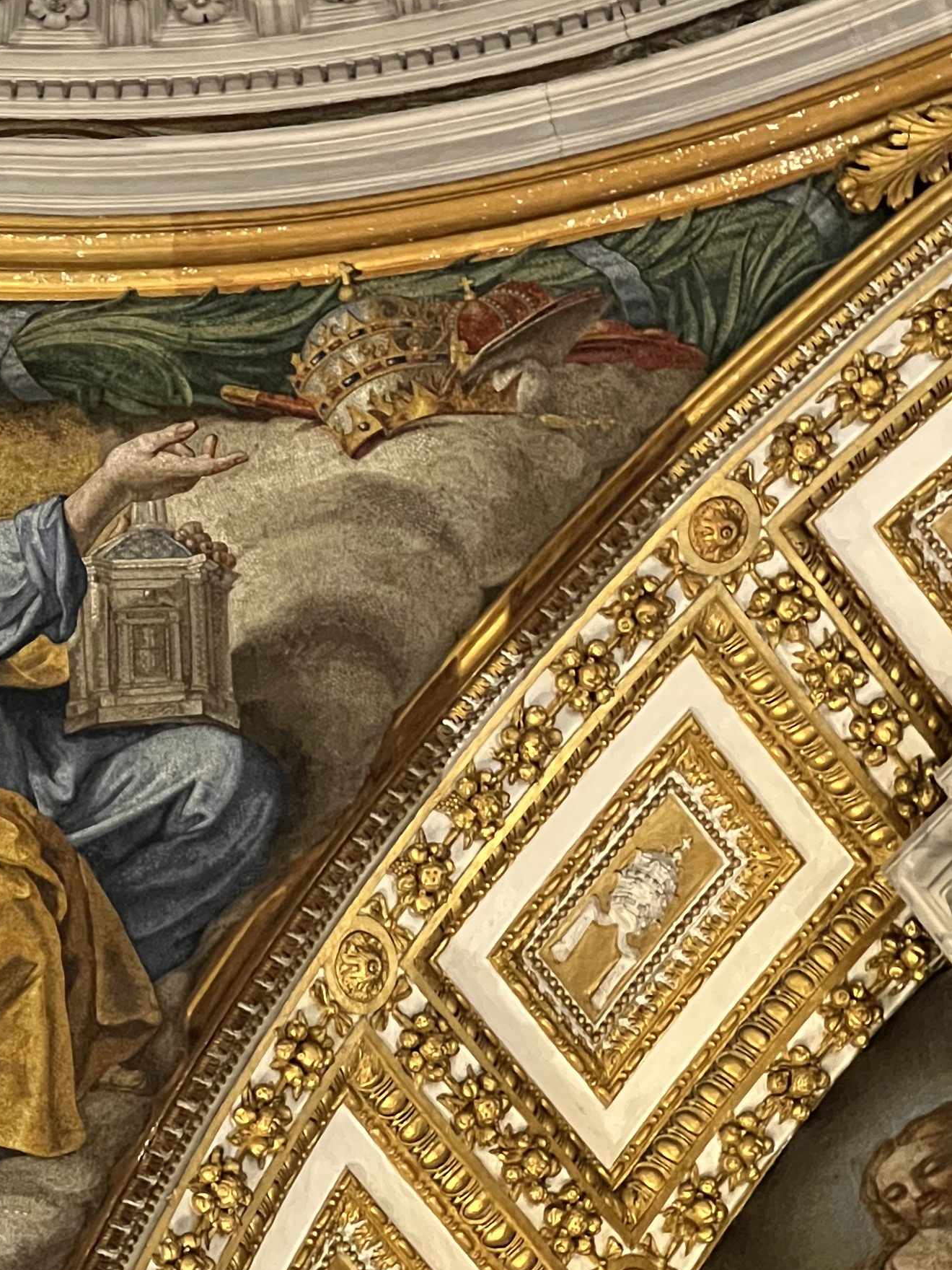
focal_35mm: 175
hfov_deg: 8.4
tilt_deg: +61.7
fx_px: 6417
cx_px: -128
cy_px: 643
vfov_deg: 11.3
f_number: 2.8
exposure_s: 1/33
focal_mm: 9
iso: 1000
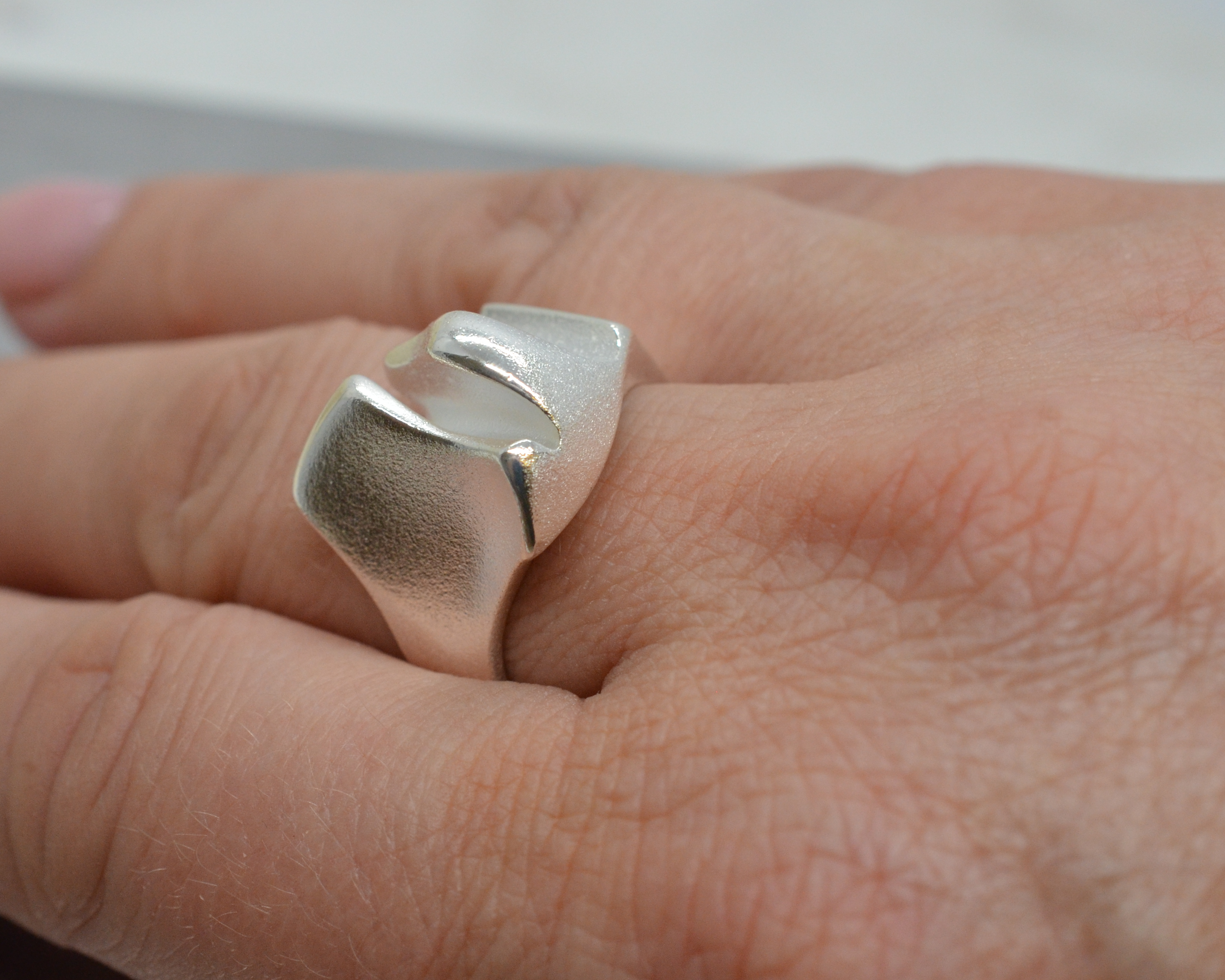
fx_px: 3046
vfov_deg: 18.3
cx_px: 466
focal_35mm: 84
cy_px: 504
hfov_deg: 22.7
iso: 1000
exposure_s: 1/250
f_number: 9
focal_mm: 40
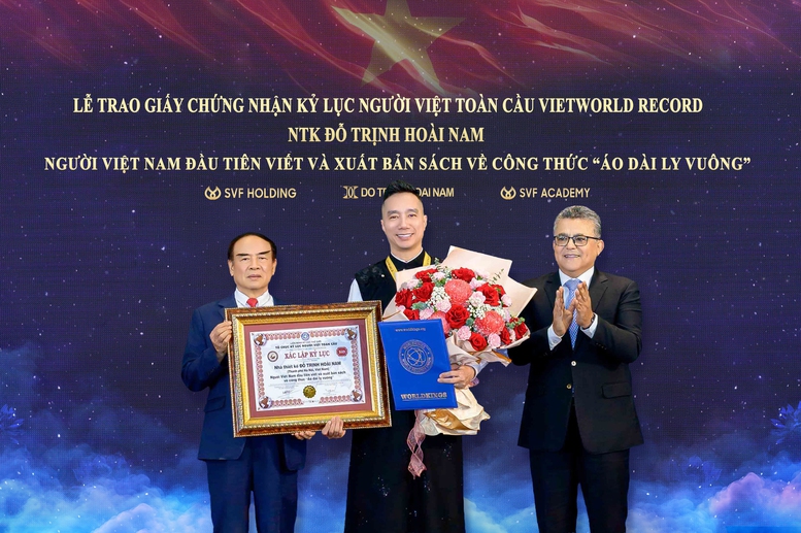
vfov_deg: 25.0
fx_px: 1201
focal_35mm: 54
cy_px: 266
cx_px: 400
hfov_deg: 36.9
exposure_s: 1/125
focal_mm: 36
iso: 320
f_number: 4.5
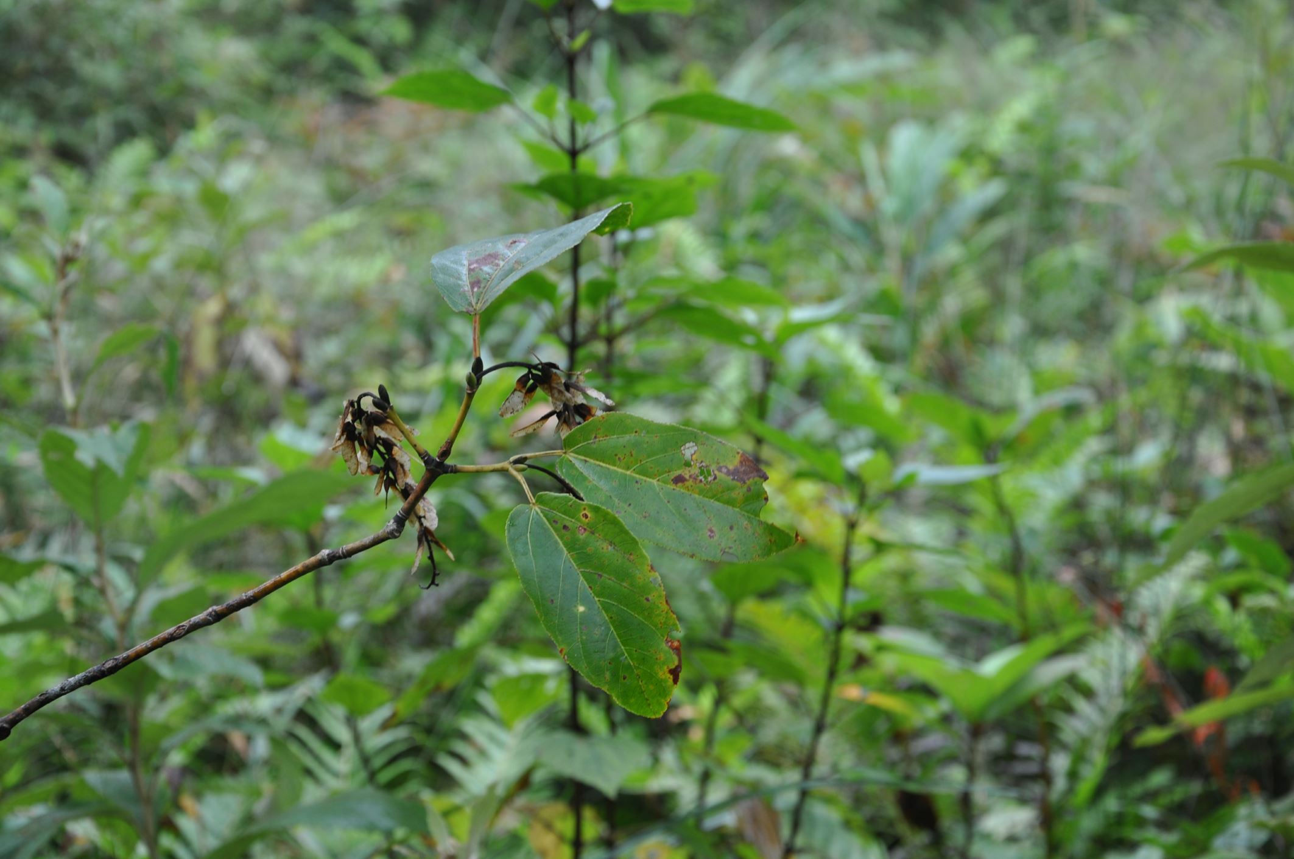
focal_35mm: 75
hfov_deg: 27.0
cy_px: 430
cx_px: 647
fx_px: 2692
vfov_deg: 18.1
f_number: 6.3
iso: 200
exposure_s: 1/40
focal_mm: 50
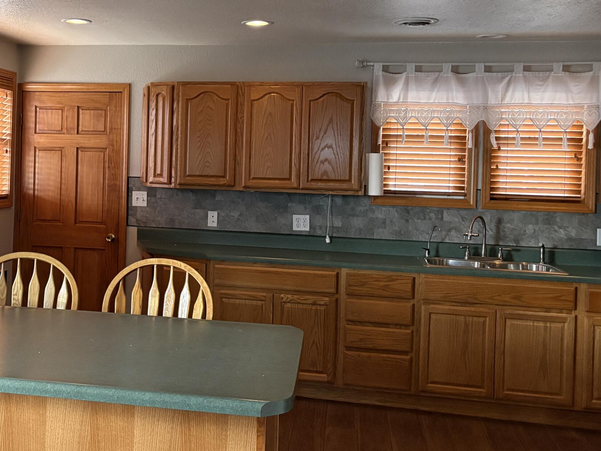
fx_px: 816
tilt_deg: -0.8
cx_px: 142
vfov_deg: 30.8
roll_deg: -1.7
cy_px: 170
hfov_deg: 39.2
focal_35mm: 47
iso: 500
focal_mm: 5.96
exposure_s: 1/60
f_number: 1.6
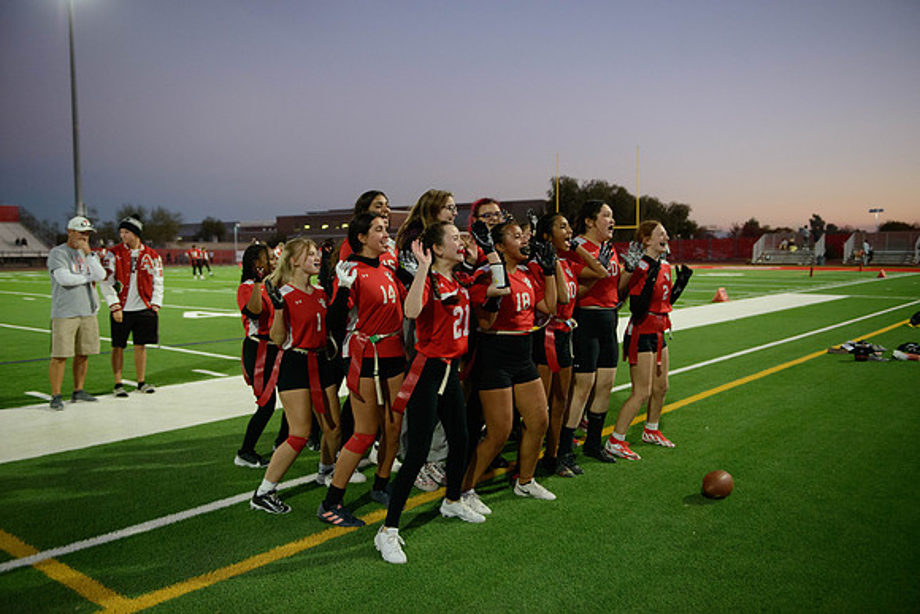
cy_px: 307
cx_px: 460
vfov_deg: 41.1
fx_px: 818
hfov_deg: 58.7
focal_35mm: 32
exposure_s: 1/640
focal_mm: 32
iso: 3200
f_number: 2.8
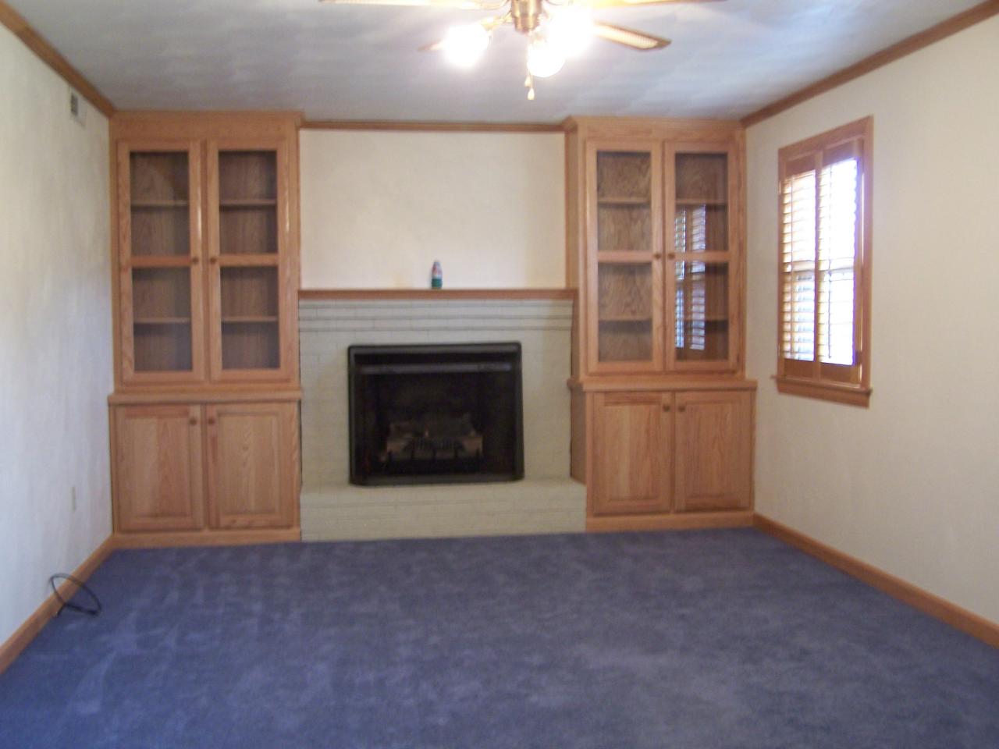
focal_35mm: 38
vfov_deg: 37.7
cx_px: 500
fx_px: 1097
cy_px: 374
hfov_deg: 49.0
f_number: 2.8
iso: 140
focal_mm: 6.3
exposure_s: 1/8
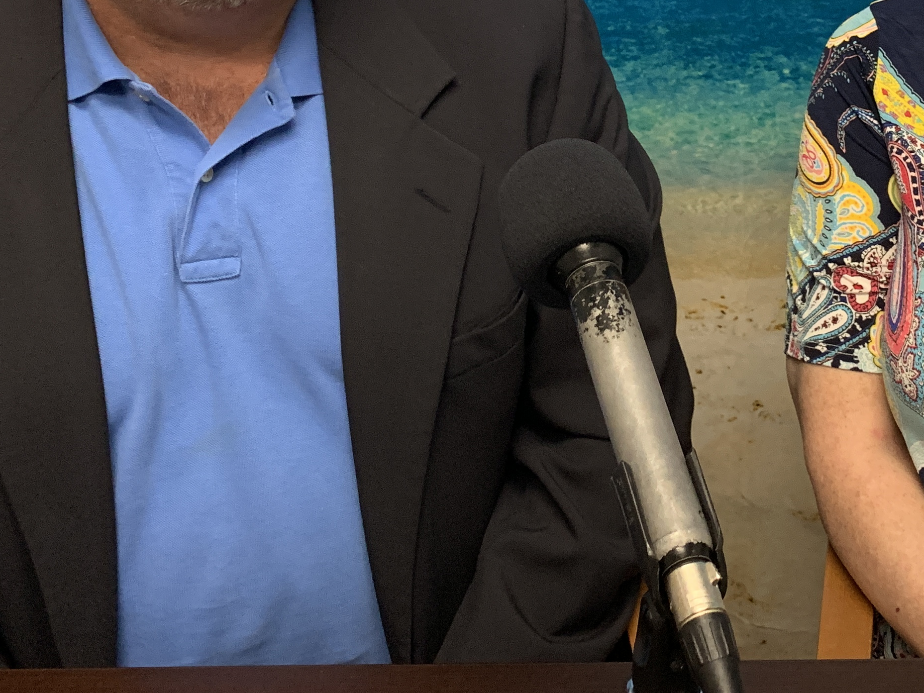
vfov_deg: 25.0
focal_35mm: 56
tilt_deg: -17.8
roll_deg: +0.6
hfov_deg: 33.6
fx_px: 1495
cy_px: 18
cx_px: 706
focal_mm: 4.25
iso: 320
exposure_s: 1/52
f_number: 1.8
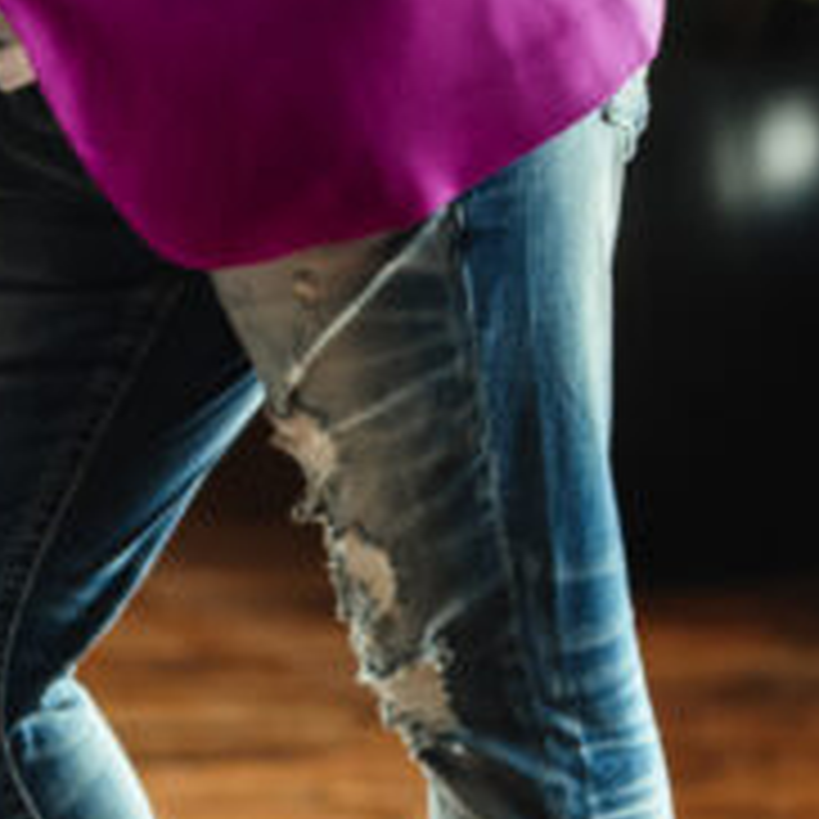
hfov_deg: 4.3
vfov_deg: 4.3
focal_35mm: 407
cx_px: -76
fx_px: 10894
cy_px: -194
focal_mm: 85
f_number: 2
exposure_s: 1/250
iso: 400
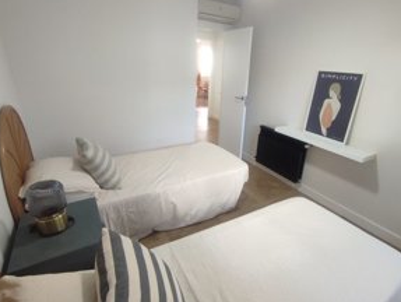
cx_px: 228
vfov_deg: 66.1
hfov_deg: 81.2
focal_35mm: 20
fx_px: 232
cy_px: 147
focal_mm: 1.65
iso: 227
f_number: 2.2
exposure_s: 1/50
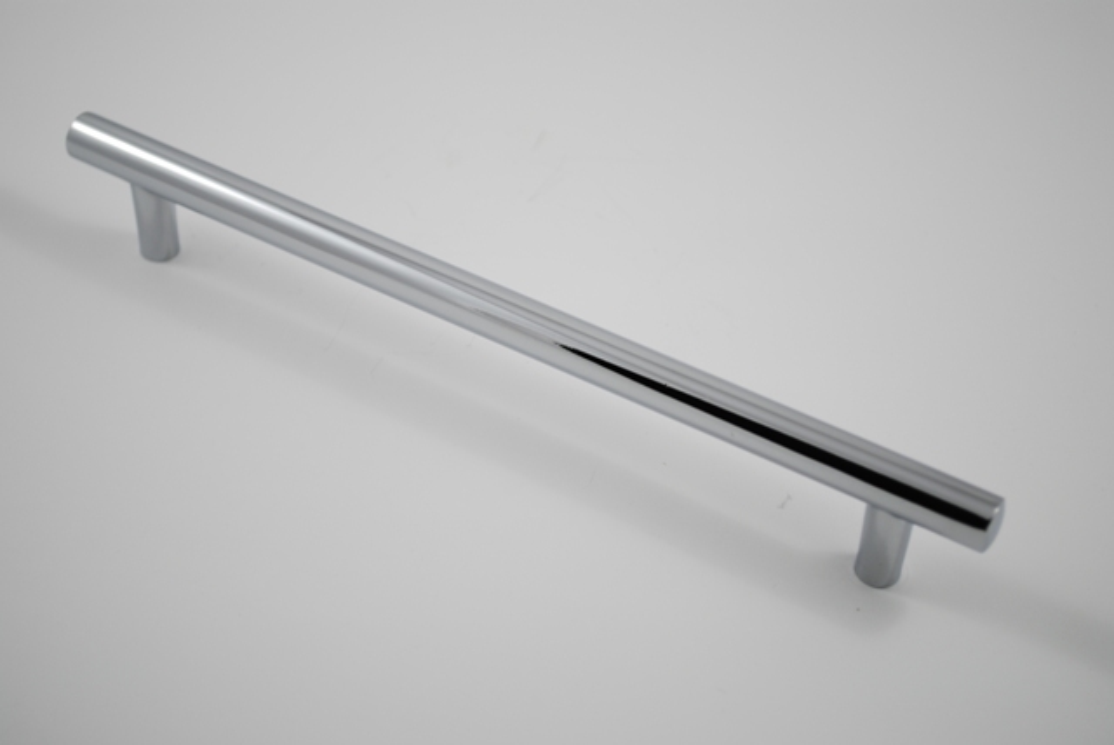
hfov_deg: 30.5
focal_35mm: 66
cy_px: 372
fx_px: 2044
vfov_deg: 20.7
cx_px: 557
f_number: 5.3
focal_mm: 44
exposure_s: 1/30
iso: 100
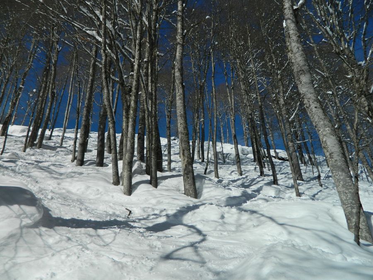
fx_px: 269
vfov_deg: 54.9
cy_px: 140
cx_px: 186
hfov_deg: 69.4
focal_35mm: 25
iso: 80
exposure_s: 1/400
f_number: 8.7
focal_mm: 4.5
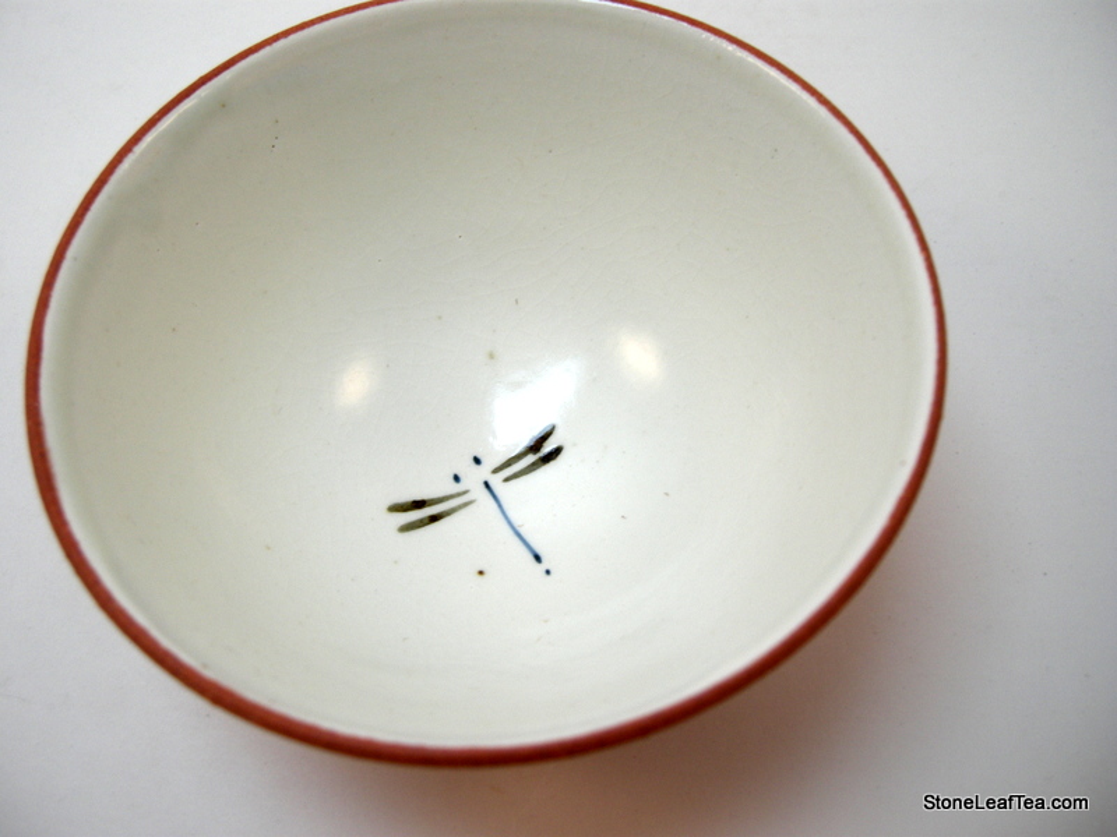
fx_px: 1129
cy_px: 418
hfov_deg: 52.6
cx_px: 558
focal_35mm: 35
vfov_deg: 40.7
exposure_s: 1/85.5
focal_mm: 7.5
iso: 64
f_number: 3.4
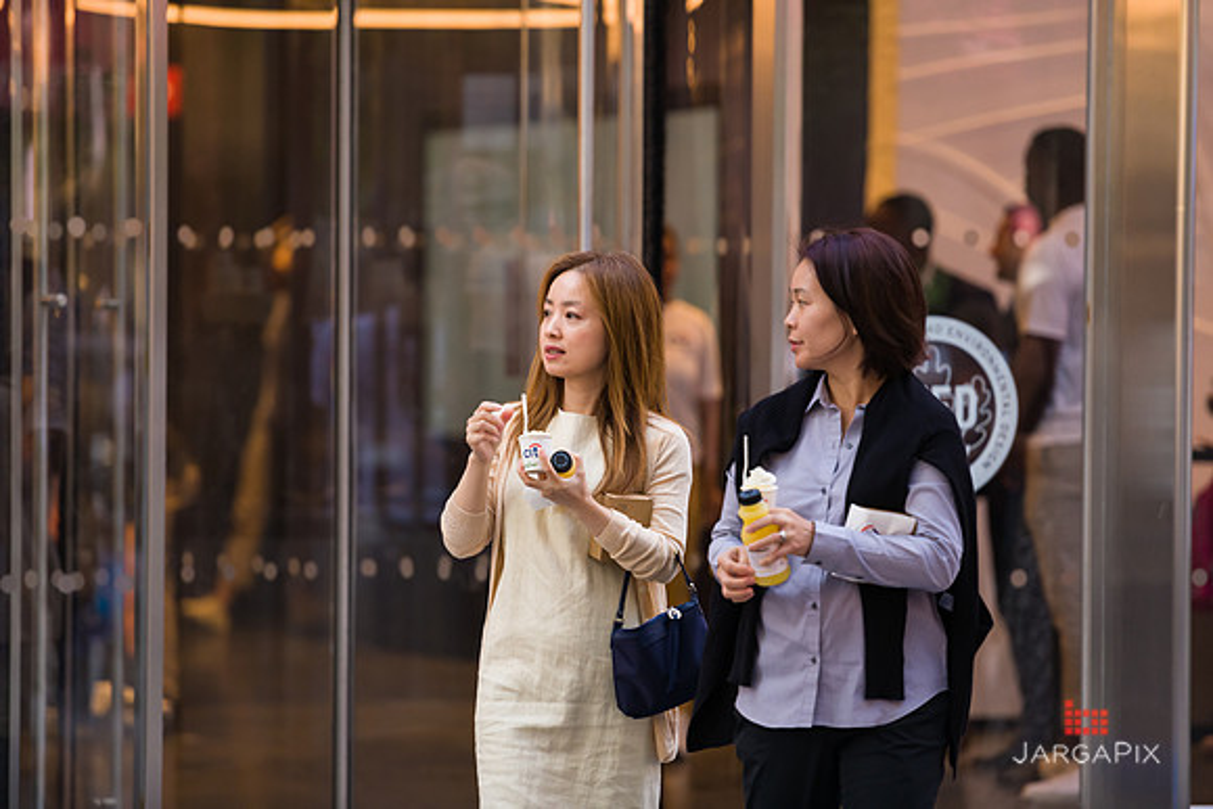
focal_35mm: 190
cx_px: 606
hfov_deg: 10.8
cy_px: 404
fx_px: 6403
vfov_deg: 7.2
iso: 800
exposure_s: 1/500
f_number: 3.2
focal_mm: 190
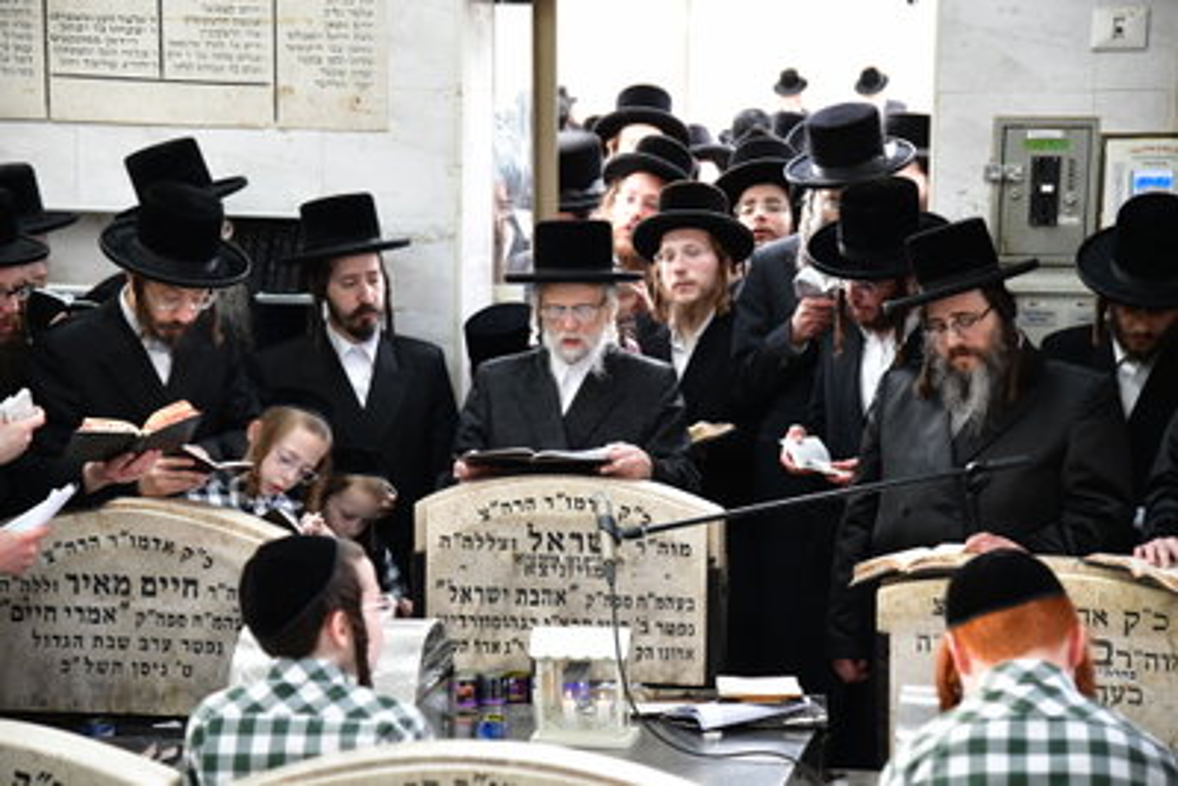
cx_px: 589
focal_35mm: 92
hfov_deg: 22.1
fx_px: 3011
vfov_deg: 14.9
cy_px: 393
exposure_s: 1/100
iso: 2000
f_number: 5.6
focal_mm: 92
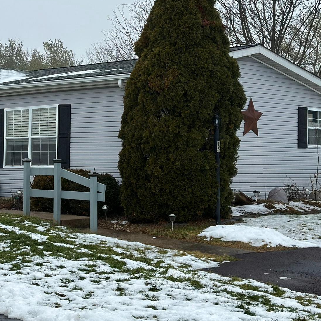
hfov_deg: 21.6
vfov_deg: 21.9
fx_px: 829
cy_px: 117
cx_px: 57
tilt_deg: +2.6
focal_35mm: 79
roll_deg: -0.4
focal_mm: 6.86
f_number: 1.78
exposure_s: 1/1565
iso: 80
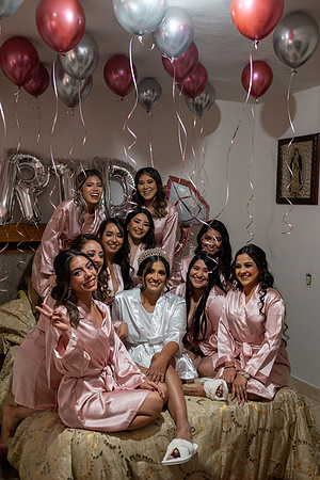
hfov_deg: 37.9
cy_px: 240
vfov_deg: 54.4
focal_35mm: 35
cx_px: 160
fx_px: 467
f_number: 3.5
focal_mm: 35
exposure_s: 1/125
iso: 1600
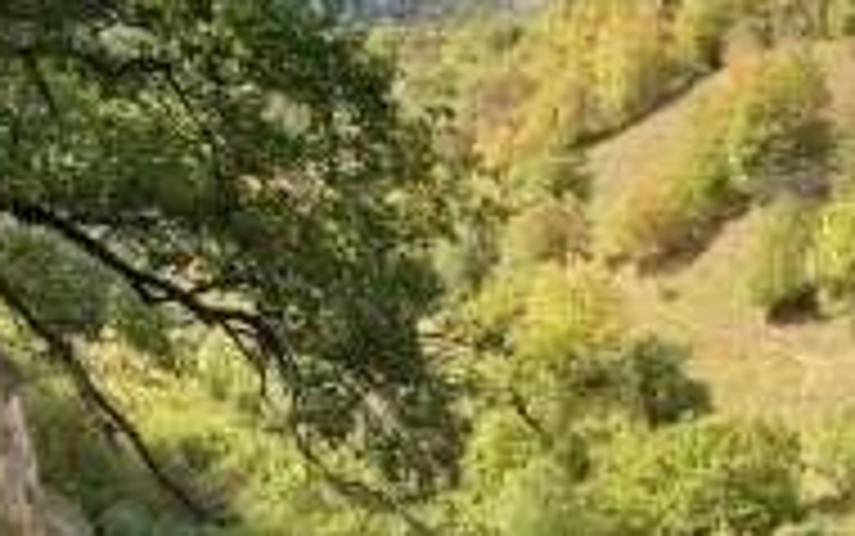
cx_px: 549
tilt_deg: -21.9
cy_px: 351
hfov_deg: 34.8
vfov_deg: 22.3
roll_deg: +1.7
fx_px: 1352
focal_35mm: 58
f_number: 1.8
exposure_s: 1/463
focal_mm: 4.25
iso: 32
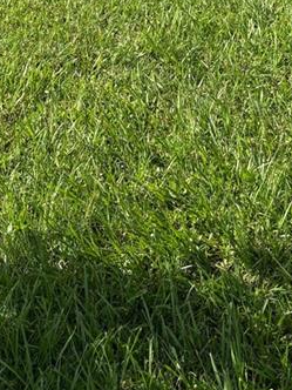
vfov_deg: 17.2
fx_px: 1057
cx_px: 218
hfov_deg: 15.7
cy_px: -305
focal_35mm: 94
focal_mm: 5.96
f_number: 1.6
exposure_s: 1/2451
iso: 50
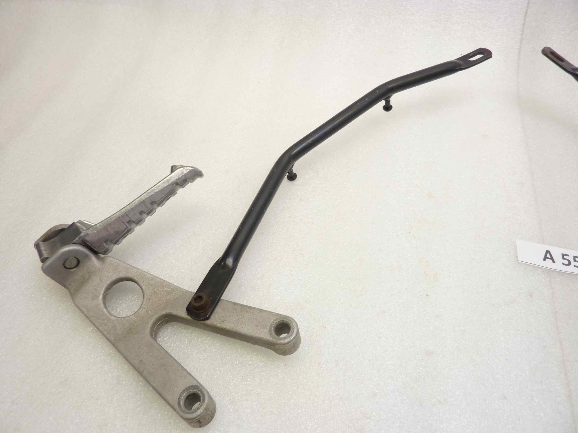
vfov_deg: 54.9
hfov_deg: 69.4
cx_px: 289
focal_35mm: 25
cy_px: 216
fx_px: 417
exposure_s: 1/15
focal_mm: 4.1
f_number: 3.3
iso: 80
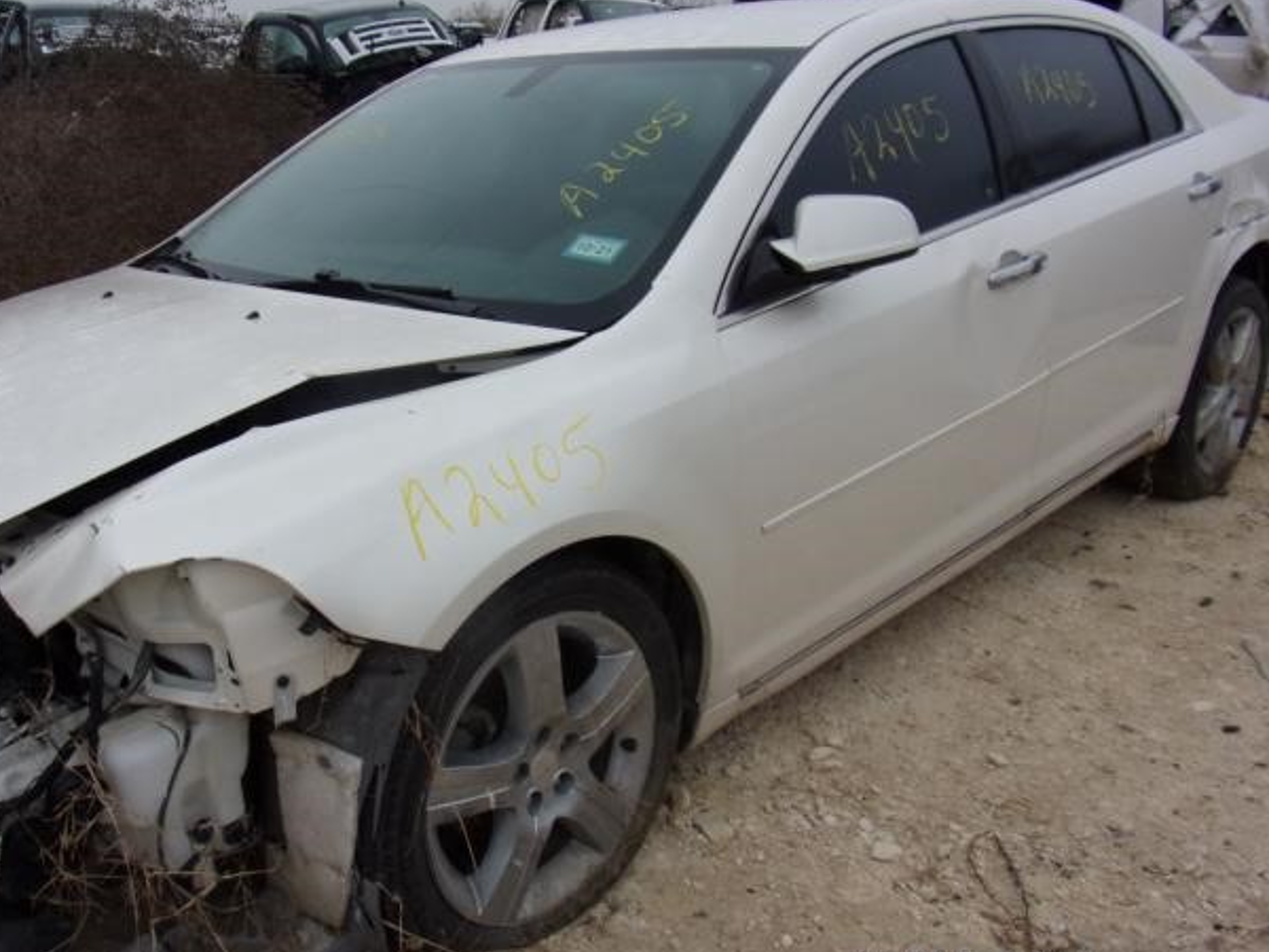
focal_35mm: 32
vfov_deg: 44.2
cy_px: 484
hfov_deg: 56.3
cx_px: 493
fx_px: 1173
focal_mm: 4.3
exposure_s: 1/110
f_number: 3.3
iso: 80
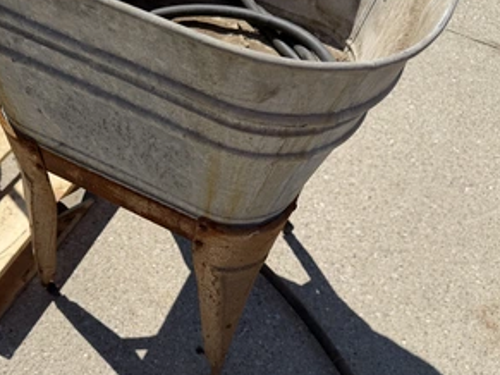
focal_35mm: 33
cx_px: 184
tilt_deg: -57.1
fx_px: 476
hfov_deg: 54.7
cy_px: 246
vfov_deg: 42.4
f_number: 1.78
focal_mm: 6.76
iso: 80
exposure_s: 1/5714
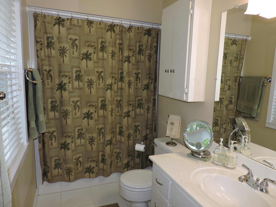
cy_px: 104
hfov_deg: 71.6
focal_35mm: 24
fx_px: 191
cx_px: 138
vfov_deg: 56.8
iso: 200
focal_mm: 4.3
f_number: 3
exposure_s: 1/30
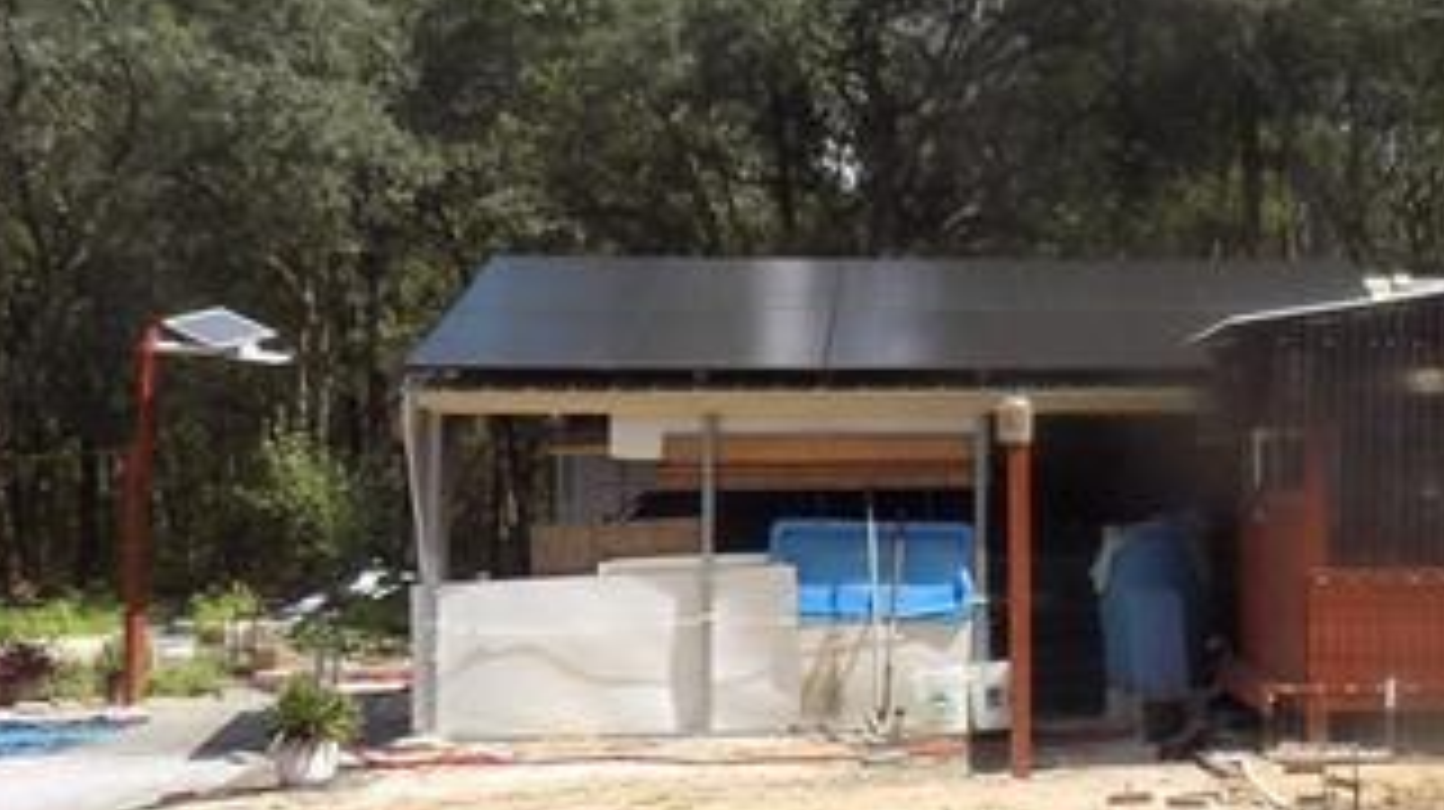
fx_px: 3061
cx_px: 1592
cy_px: 166
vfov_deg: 15.0
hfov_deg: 24.7
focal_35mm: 80
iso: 80
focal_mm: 4
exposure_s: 1/800
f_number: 3.1
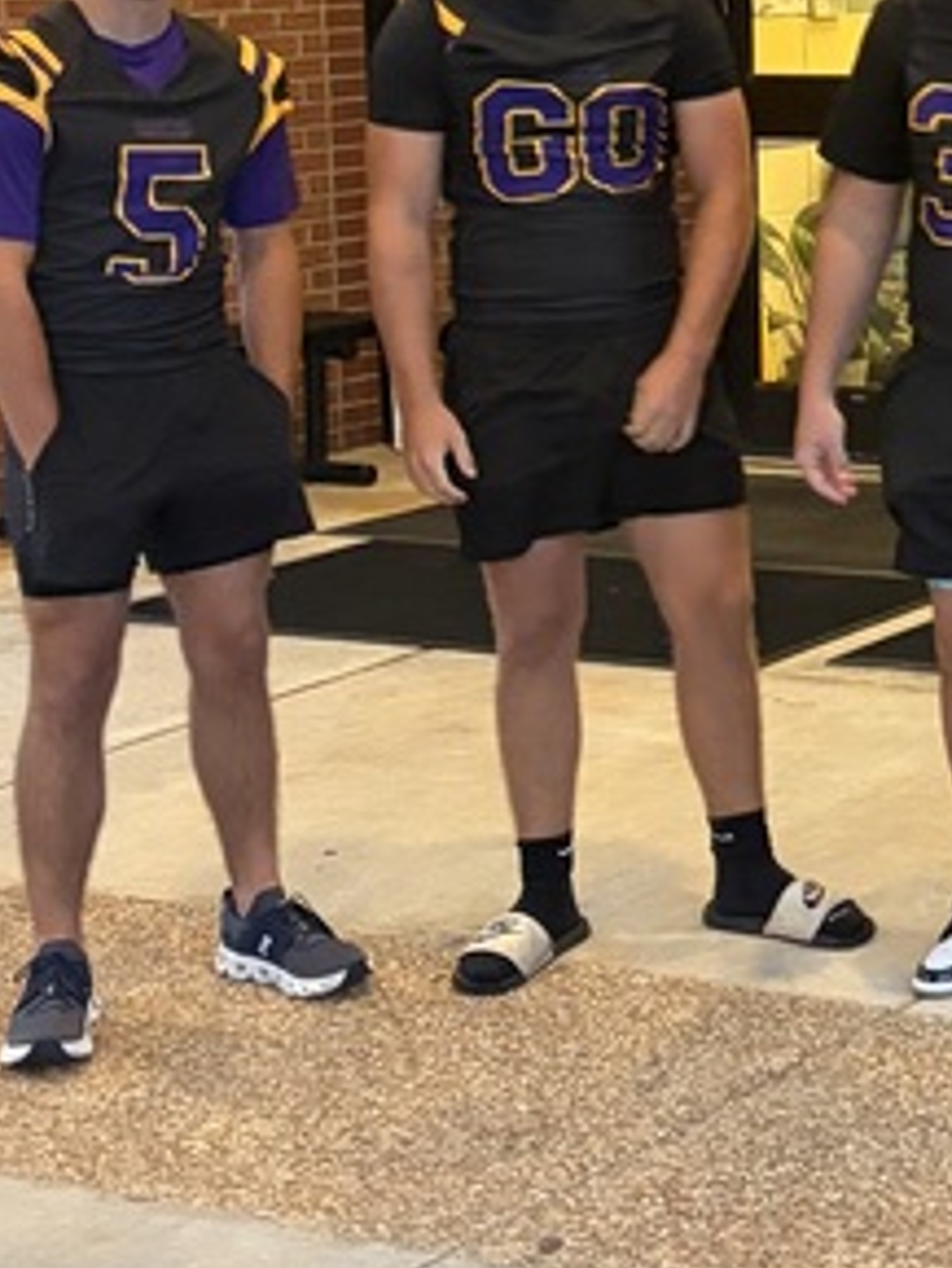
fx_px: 3371
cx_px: 1496
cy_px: 140
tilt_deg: -5.8
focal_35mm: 92
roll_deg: -0.5
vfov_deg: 20.9
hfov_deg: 14.8
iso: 400
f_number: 1.6
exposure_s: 1/40
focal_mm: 5.96
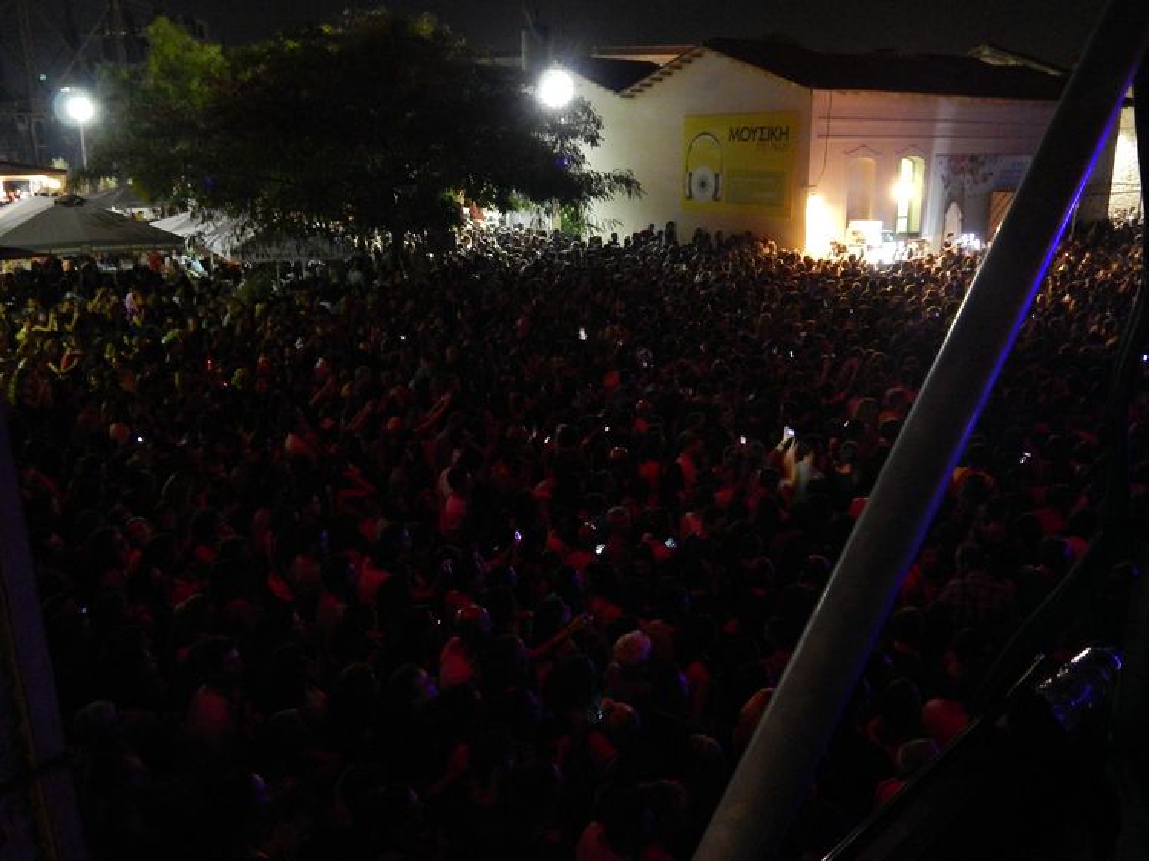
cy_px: 430
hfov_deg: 63.5
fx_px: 929
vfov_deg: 49.7
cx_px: 574
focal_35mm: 28
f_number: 3.2
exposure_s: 1/4
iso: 800
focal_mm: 5.1
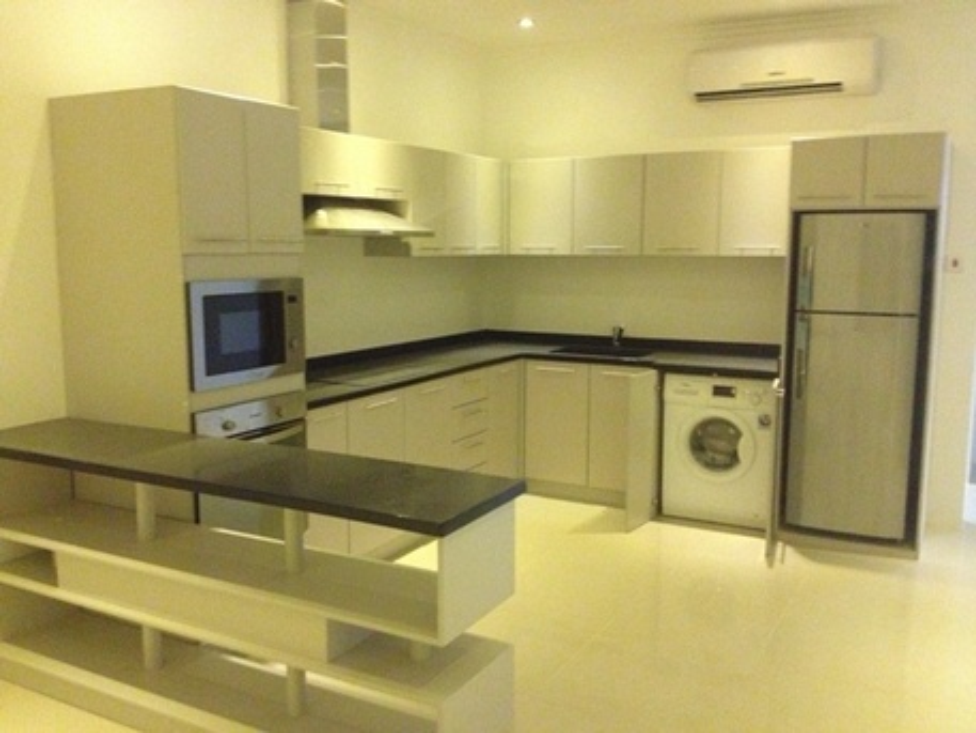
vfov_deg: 40.7
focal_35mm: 35
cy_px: 366
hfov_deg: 52.6
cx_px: 488
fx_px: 987
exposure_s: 1/15
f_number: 2.4
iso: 800
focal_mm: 4.28
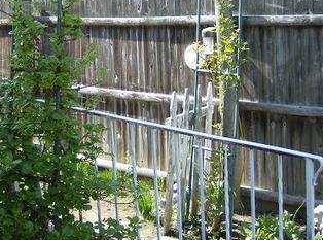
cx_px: 56
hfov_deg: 30.4
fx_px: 576
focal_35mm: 62
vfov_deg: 23.3
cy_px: 70
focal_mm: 6
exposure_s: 1/309
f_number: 2.8
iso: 100
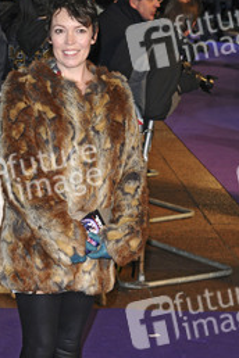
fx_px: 1205
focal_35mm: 121
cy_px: 247
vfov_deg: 16.9
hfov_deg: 11.3
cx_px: 72
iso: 640
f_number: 5.6
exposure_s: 1/160
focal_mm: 52
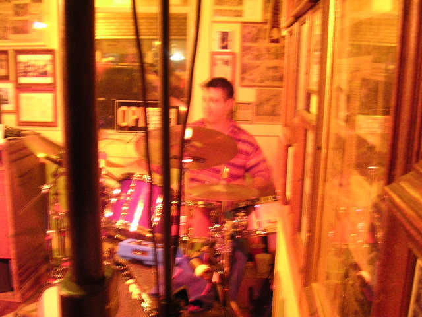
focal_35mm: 38
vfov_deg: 37.7
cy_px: 158
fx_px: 463
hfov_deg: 49.0
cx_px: 211
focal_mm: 5.8
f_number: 2.8
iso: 400
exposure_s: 1/1.7
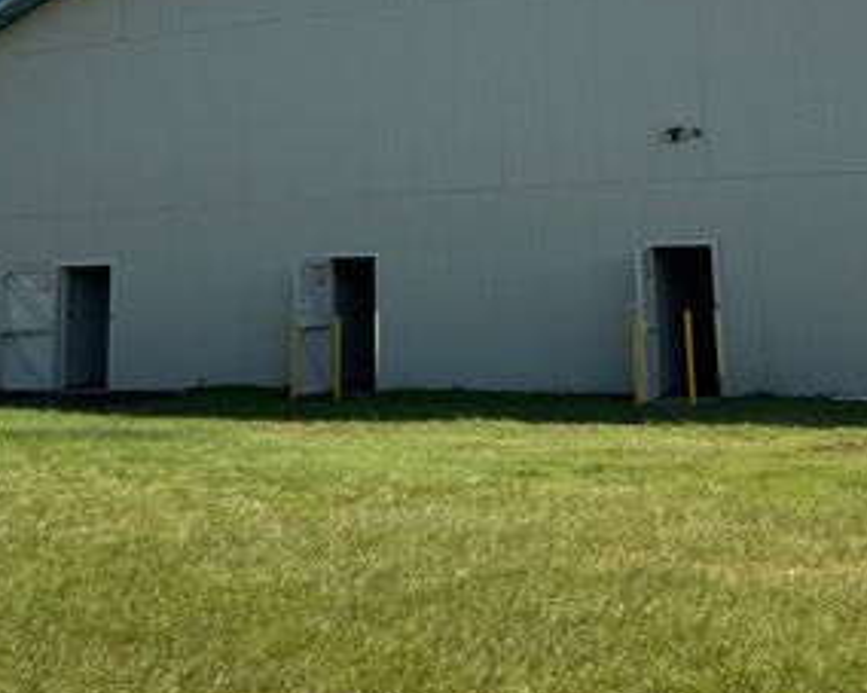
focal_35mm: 55
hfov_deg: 34.1
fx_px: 1411
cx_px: 482
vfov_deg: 26.1
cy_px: -2
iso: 80
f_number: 1.78
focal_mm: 6.76
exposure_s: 1/5348
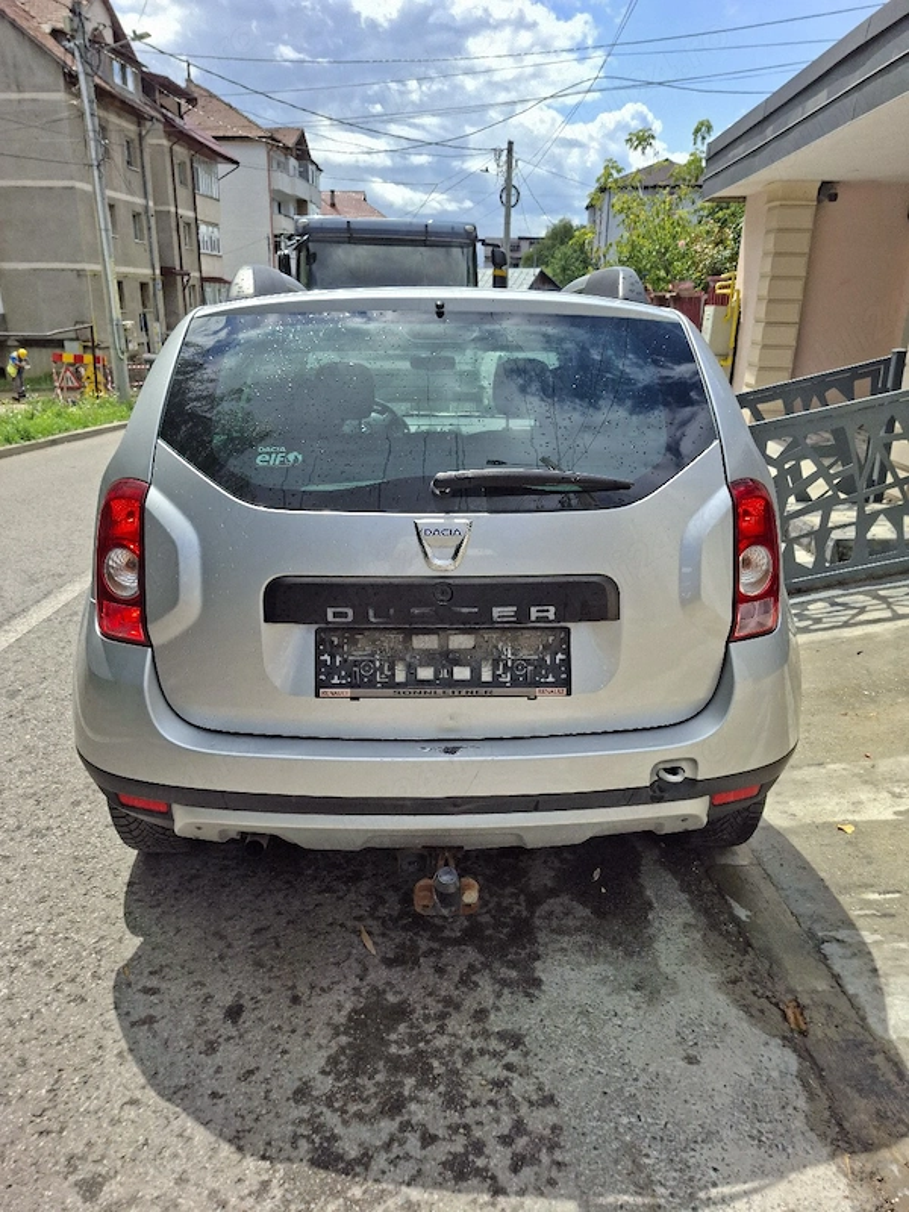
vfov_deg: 73.9
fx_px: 805
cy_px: 606
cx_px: 454
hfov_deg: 58.9
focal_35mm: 23
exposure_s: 1/1429
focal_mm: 5.54
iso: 50
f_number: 1.8
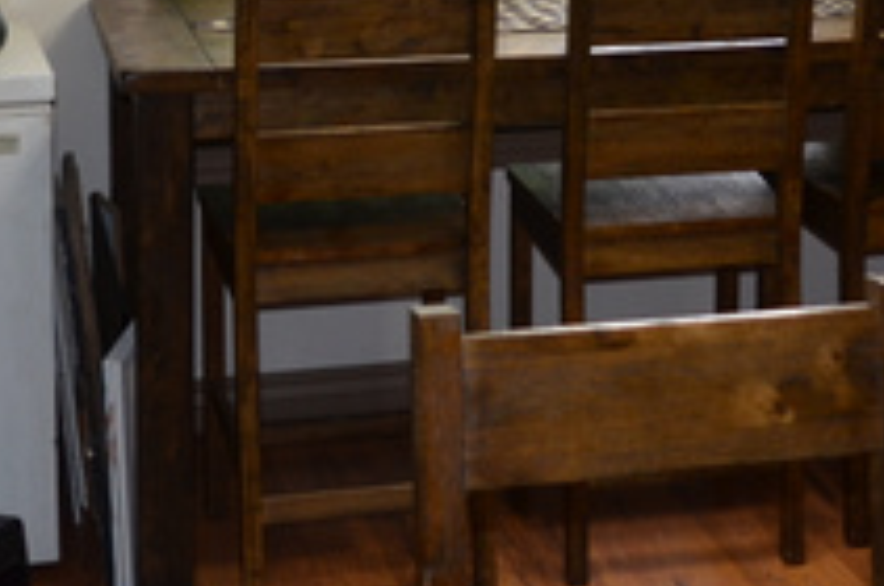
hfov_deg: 24.7
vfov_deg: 15.4
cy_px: -272
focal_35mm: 82
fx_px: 2010
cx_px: 595
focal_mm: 18
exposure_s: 1/100
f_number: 3.5
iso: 400
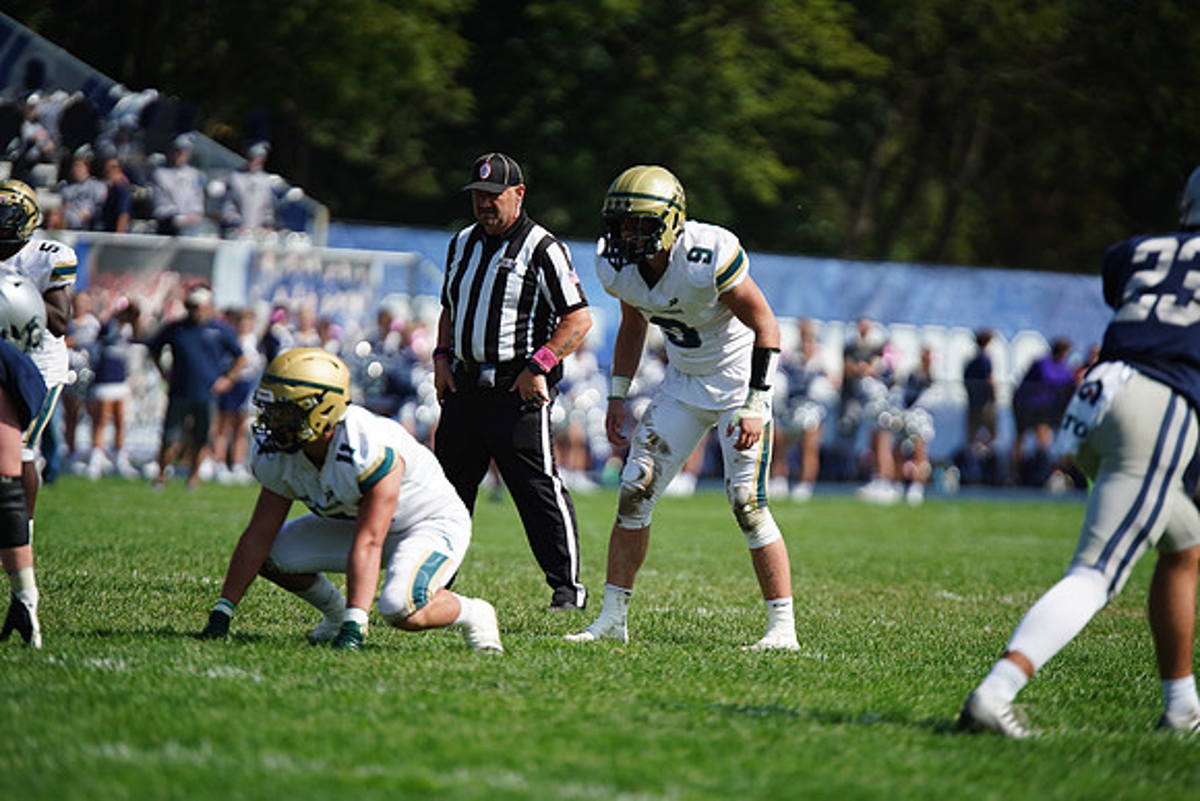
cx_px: 600
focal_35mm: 300
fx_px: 10002
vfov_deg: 4.6
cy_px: 400
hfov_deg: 6.9
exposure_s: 1/5000
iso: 400
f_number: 2.8
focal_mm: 300
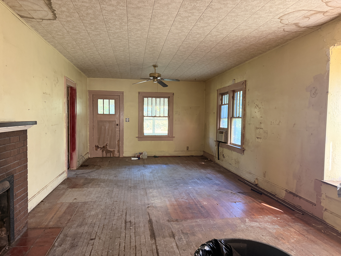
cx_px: 170
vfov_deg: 56.8
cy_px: 128
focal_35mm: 24
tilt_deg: -2.6
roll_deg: -0.3
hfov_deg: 71.6
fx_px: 236
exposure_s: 1/60
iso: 500
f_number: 1.78
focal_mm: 6.76
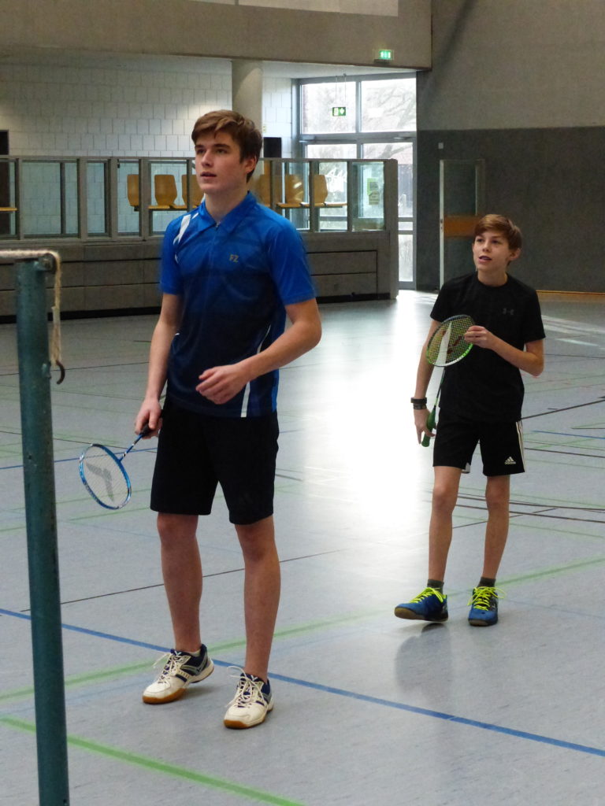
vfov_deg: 23.6
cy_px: 403
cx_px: 302
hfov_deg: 17.8
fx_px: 1934
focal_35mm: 83
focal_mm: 15
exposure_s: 1/200
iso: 1600
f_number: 4
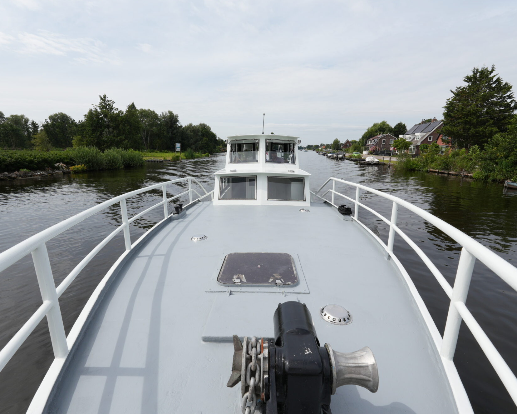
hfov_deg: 89.6
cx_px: 260
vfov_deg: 77.0
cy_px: 206
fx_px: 260
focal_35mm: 17
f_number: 8
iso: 160
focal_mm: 10
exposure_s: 1/500
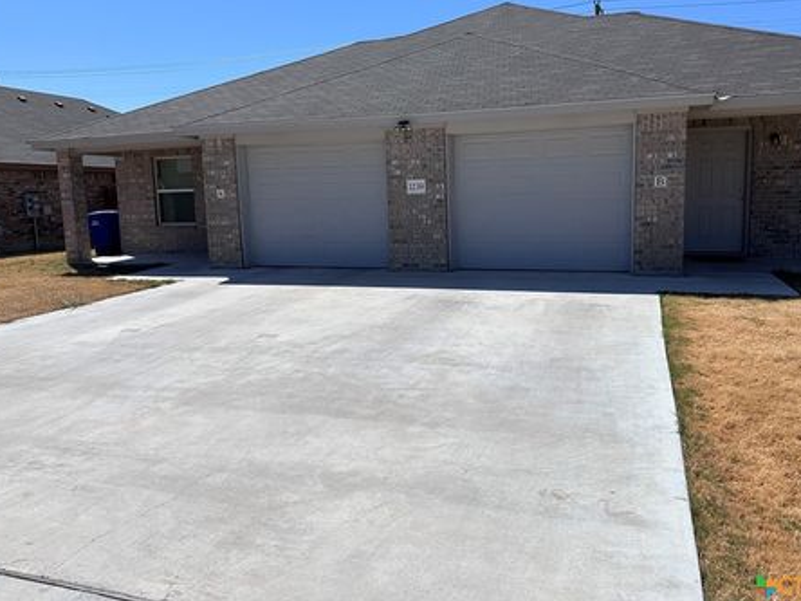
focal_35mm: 27
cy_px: 279
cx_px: 428
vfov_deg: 51.3
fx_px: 625
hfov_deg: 65.3
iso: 80
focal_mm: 6.86
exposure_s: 1/10753
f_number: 1.78
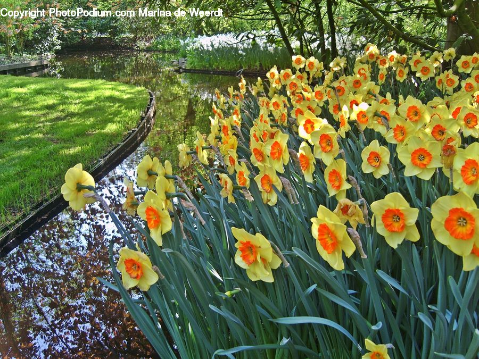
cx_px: 240
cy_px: 180
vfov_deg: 40.7
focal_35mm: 35
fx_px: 484
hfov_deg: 52.6
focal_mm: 7.4
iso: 50
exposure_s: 1/45
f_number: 2.8
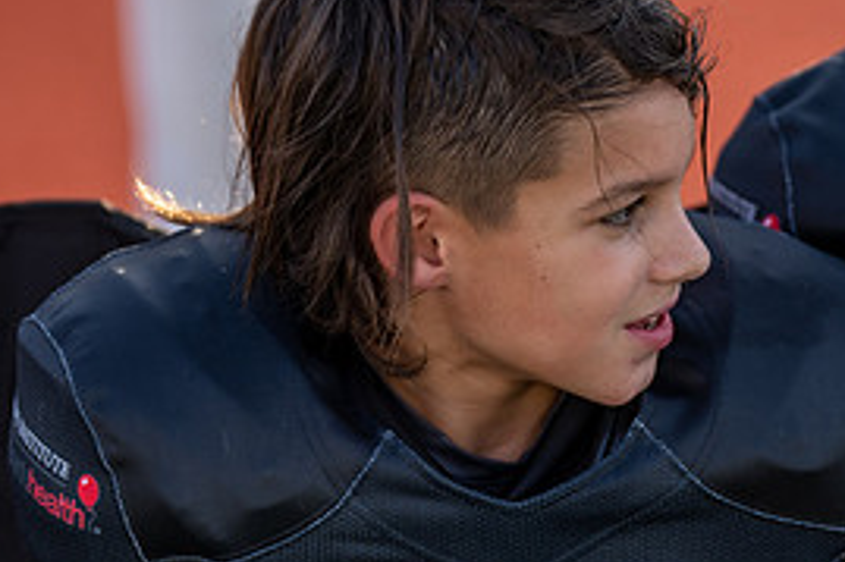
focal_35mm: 300
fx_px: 7037
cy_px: 312
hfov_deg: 6.9
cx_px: 609
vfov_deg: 4.6
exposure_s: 1/640
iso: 100
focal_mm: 139
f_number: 2.8
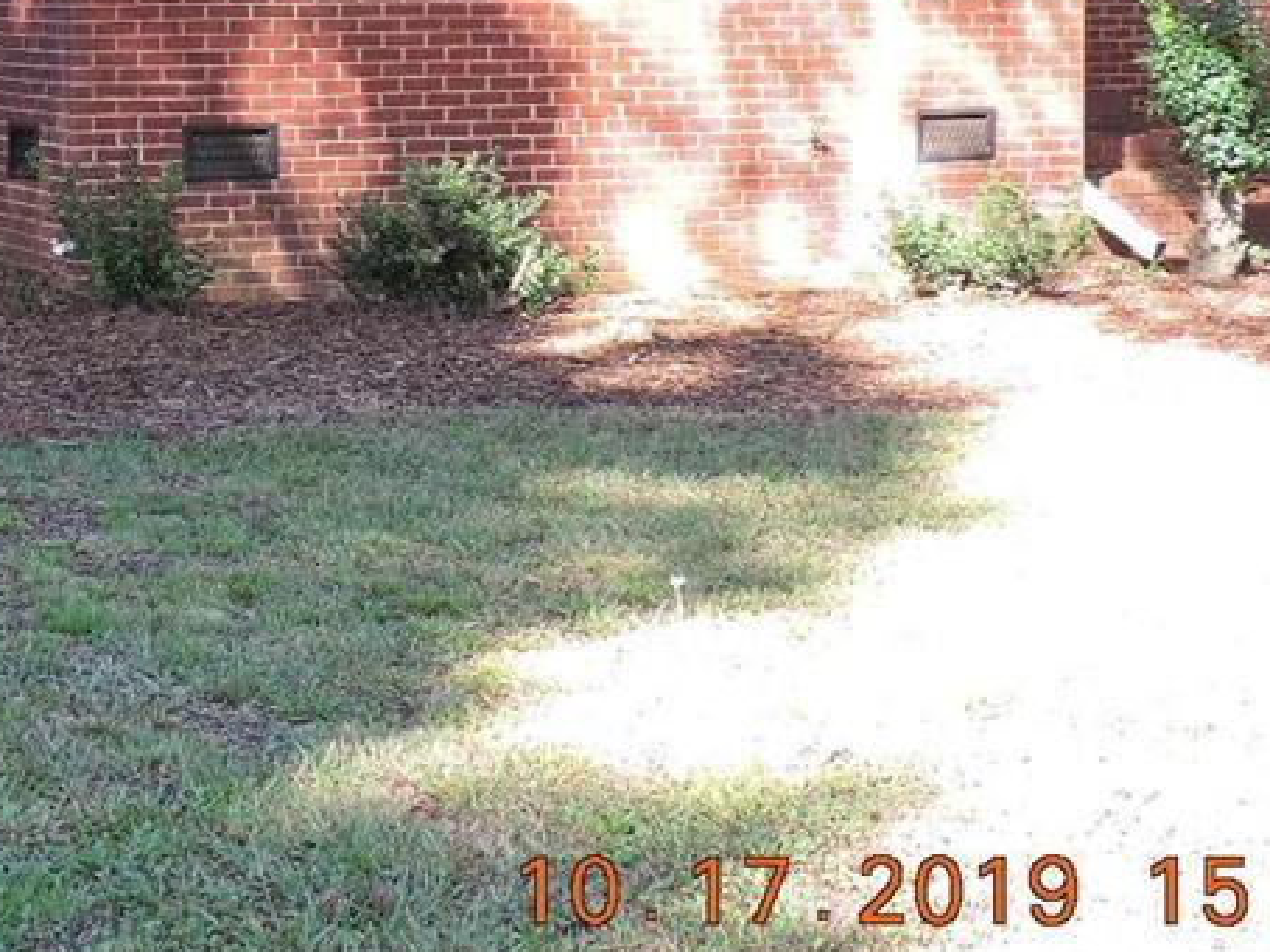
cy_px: 48
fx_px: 3557
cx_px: 137
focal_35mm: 97
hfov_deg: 19.9
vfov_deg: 15.0
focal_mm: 7.6
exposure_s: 1/60
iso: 80
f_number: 3.4
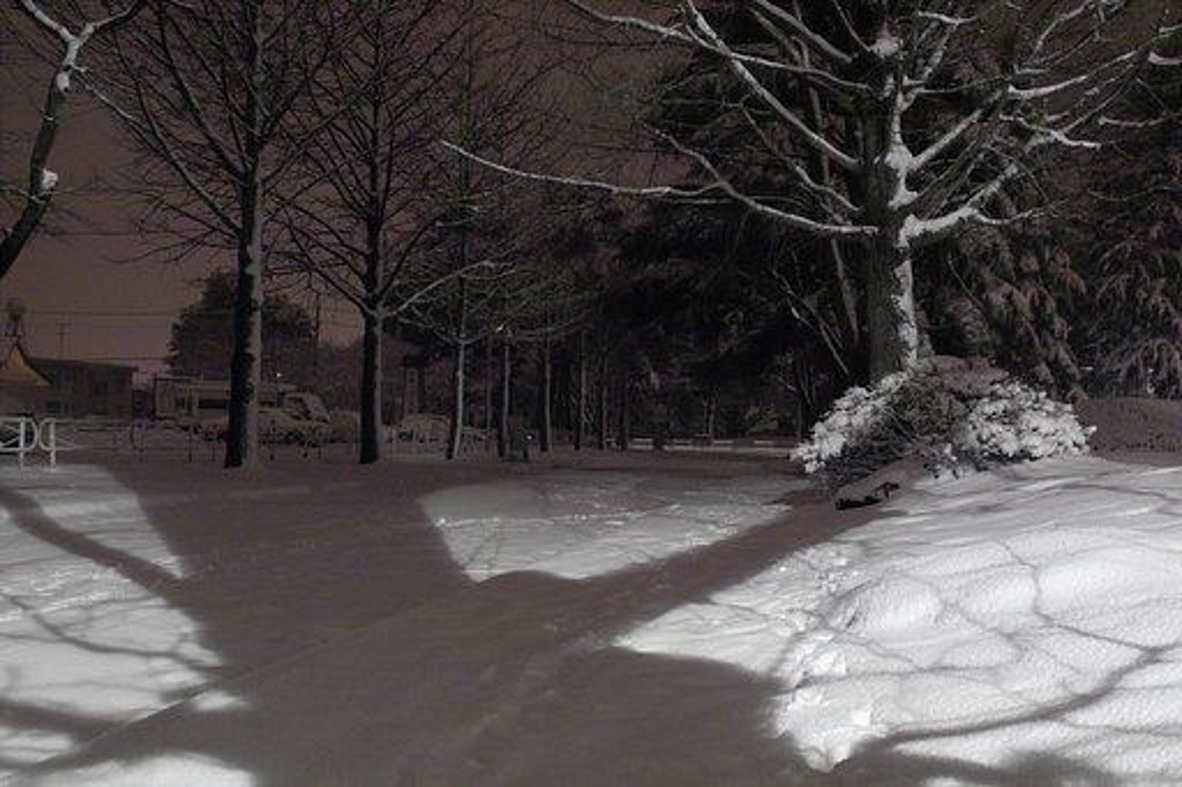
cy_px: 394
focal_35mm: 41
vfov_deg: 32.6
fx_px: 1346
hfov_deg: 47.4
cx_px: 591
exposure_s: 15
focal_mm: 24
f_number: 8
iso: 100
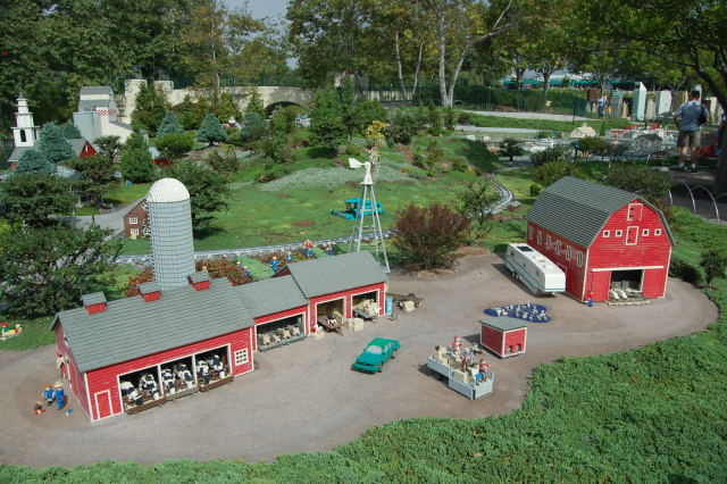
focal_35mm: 27
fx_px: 545
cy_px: 242
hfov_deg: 67.4
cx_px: 364
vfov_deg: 47.9
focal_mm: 18
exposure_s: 1/250
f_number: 8
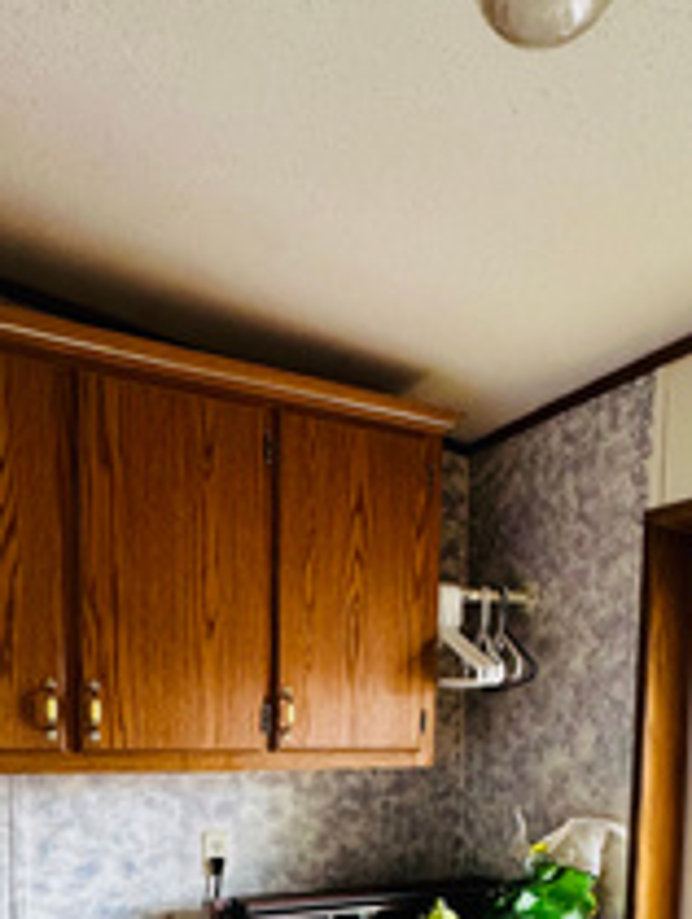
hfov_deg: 44.2
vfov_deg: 50.8
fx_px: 851
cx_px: 355
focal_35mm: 32
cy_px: 814
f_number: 2.2
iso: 320
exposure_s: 1/60
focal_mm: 2.22
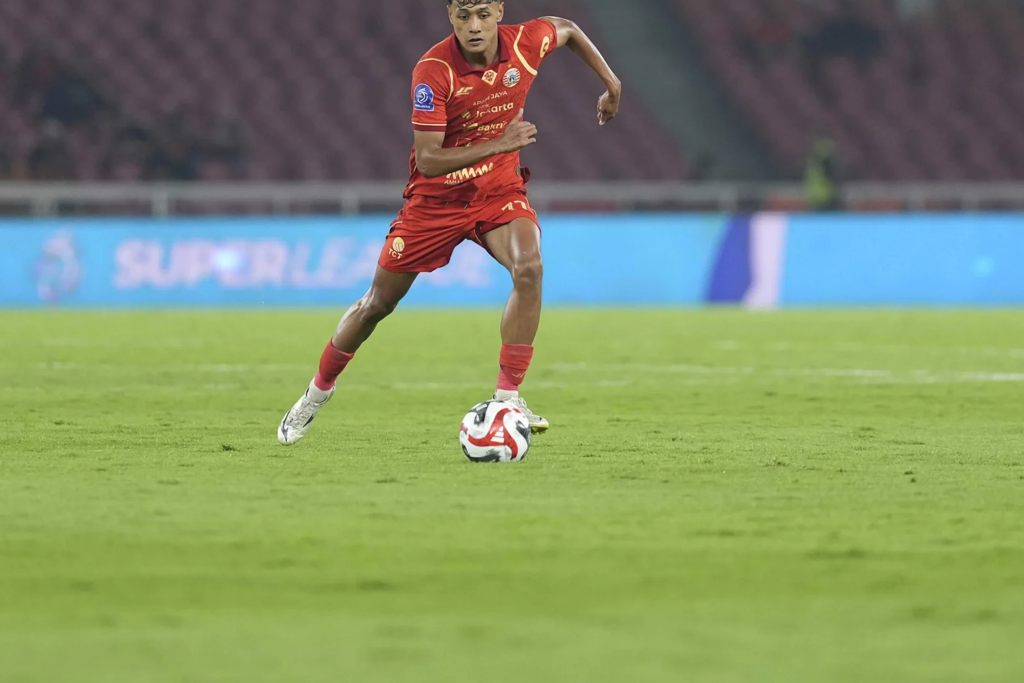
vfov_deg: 3.1
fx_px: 12489
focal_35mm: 439
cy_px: 223
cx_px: 475
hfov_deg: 4.7
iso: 2000
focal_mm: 300
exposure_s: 1/1600
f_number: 2.8
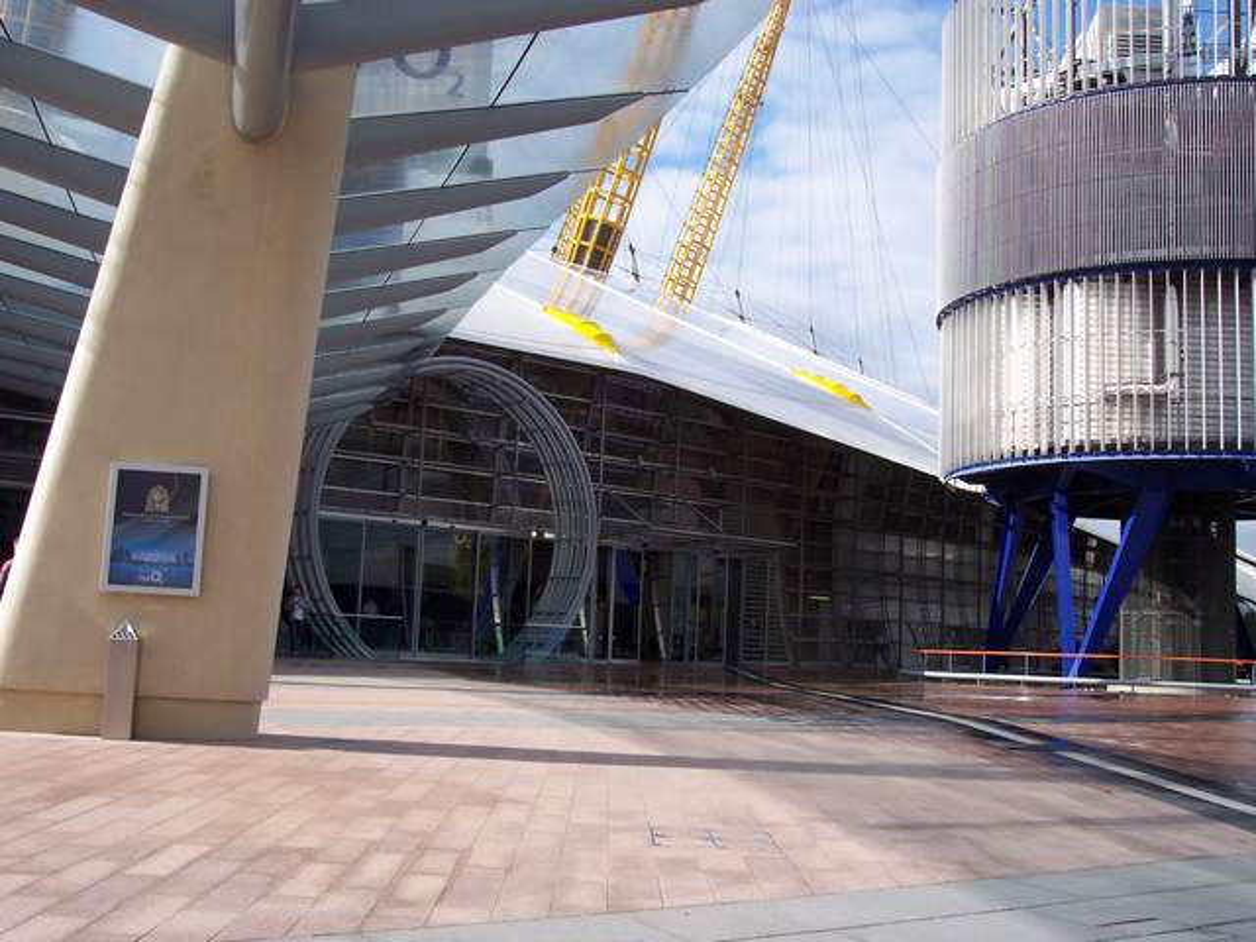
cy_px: 471
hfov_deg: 49.0
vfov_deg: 37.7
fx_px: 1379
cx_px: 628
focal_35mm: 38
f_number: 4.8
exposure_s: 1/500
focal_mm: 8
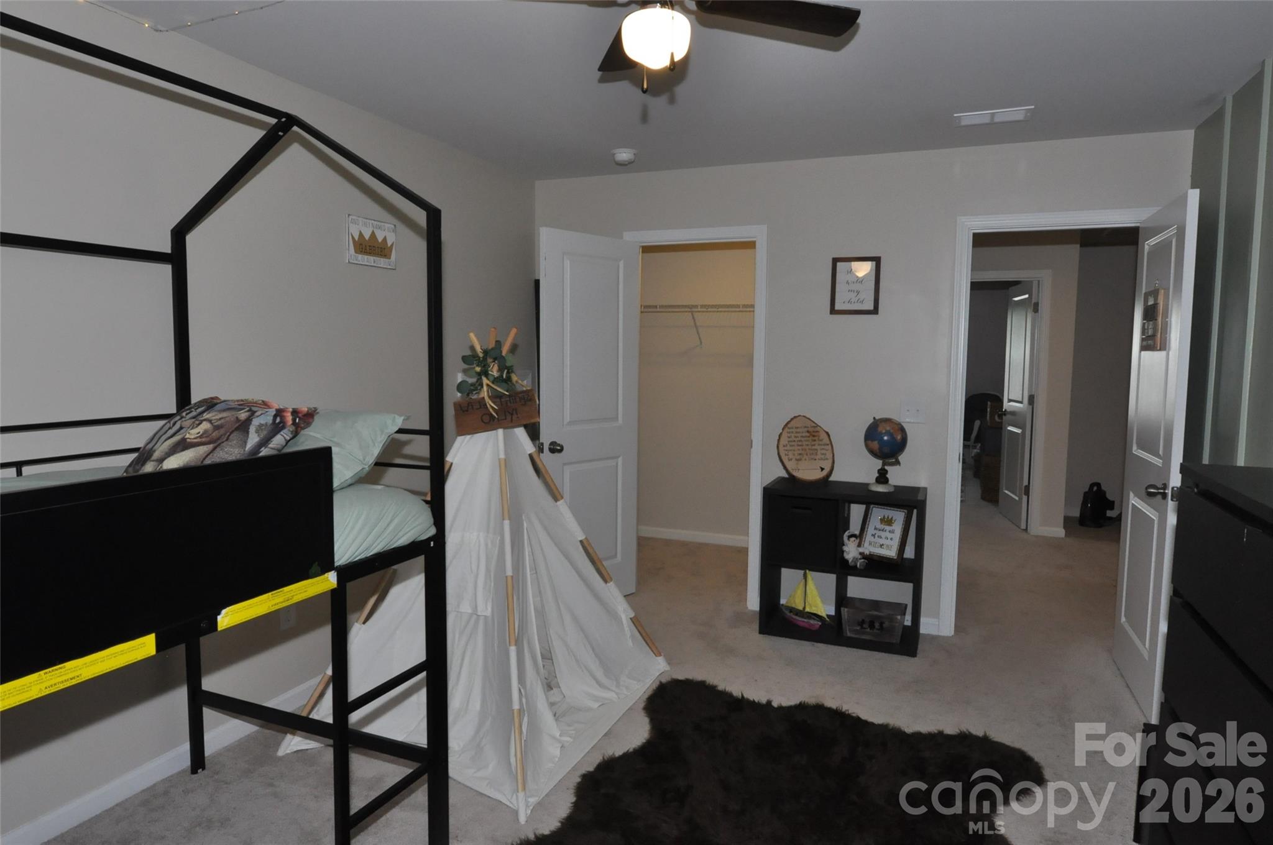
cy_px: 422
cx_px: 636
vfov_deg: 59.4
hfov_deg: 81.3
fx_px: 742
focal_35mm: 21
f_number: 6.3
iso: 1250
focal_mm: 14
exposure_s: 1/60
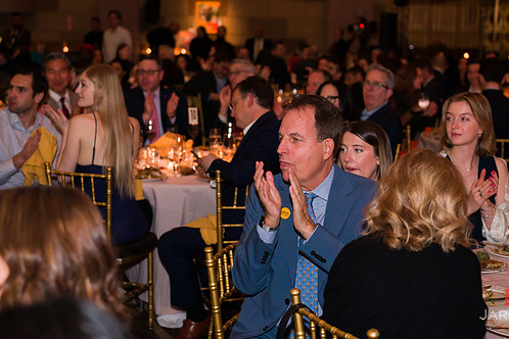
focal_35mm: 64
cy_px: 145
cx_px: 281
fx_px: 905
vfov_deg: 21.2
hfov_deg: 31.4
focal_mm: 55
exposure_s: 1/400
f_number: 4
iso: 3200
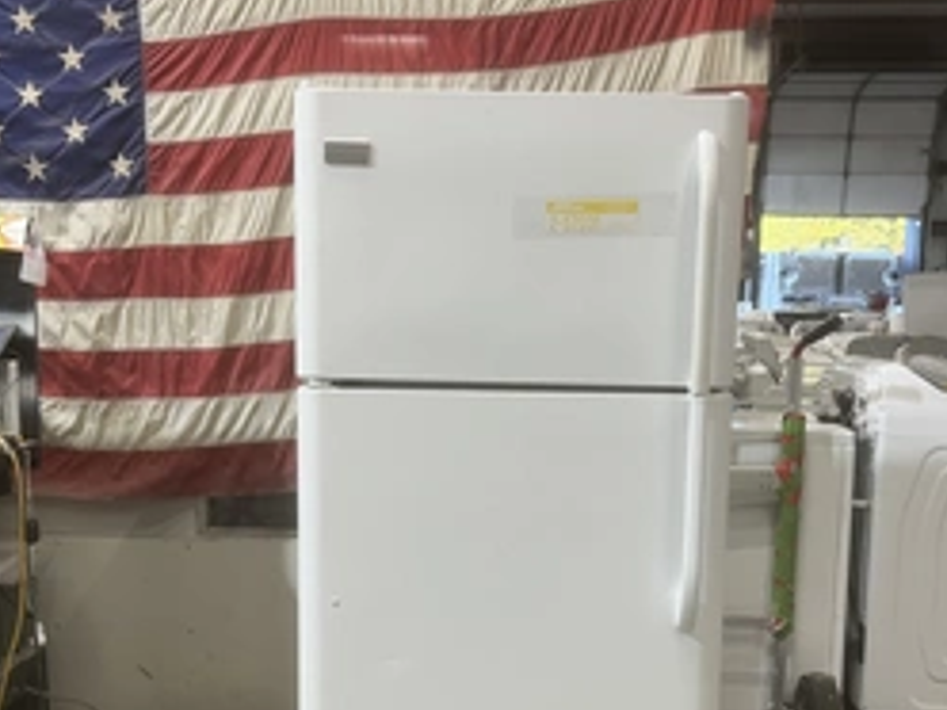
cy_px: 458
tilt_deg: -8.1
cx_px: 470
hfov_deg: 44.8
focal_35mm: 42
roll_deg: -0.6
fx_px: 1149
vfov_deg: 34.1
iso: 80
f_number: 1.6
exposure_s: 1/60
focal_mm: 5.1
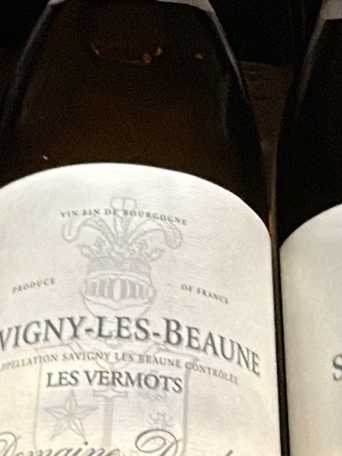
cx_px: 146
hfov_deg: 34.3
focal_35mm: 42
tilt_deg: -42.2
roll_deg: -4.3
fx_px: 553
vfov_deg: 44.7
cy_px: 259
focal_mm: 2.22
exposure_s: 1/40
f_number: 2.2
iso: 640
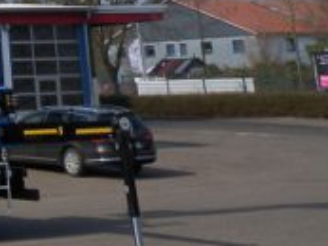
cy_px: -267
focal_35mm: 124
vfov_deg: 10.8
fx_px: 1176
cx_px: -387
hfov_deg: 13.1
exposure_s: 1/309
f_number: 6.4
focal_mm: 6
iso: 64
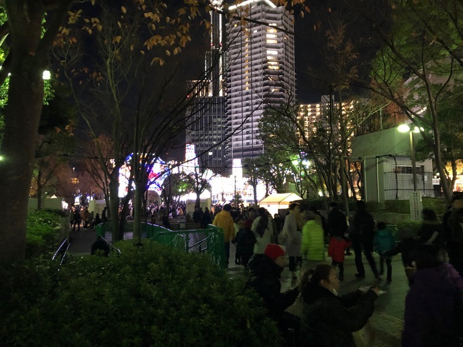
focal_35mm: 28
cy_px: 174
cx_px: 232
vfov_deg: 49.7
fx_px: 375
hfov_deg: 63.4
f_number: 1.8
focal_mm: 3.99
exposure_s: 1/4
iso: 250
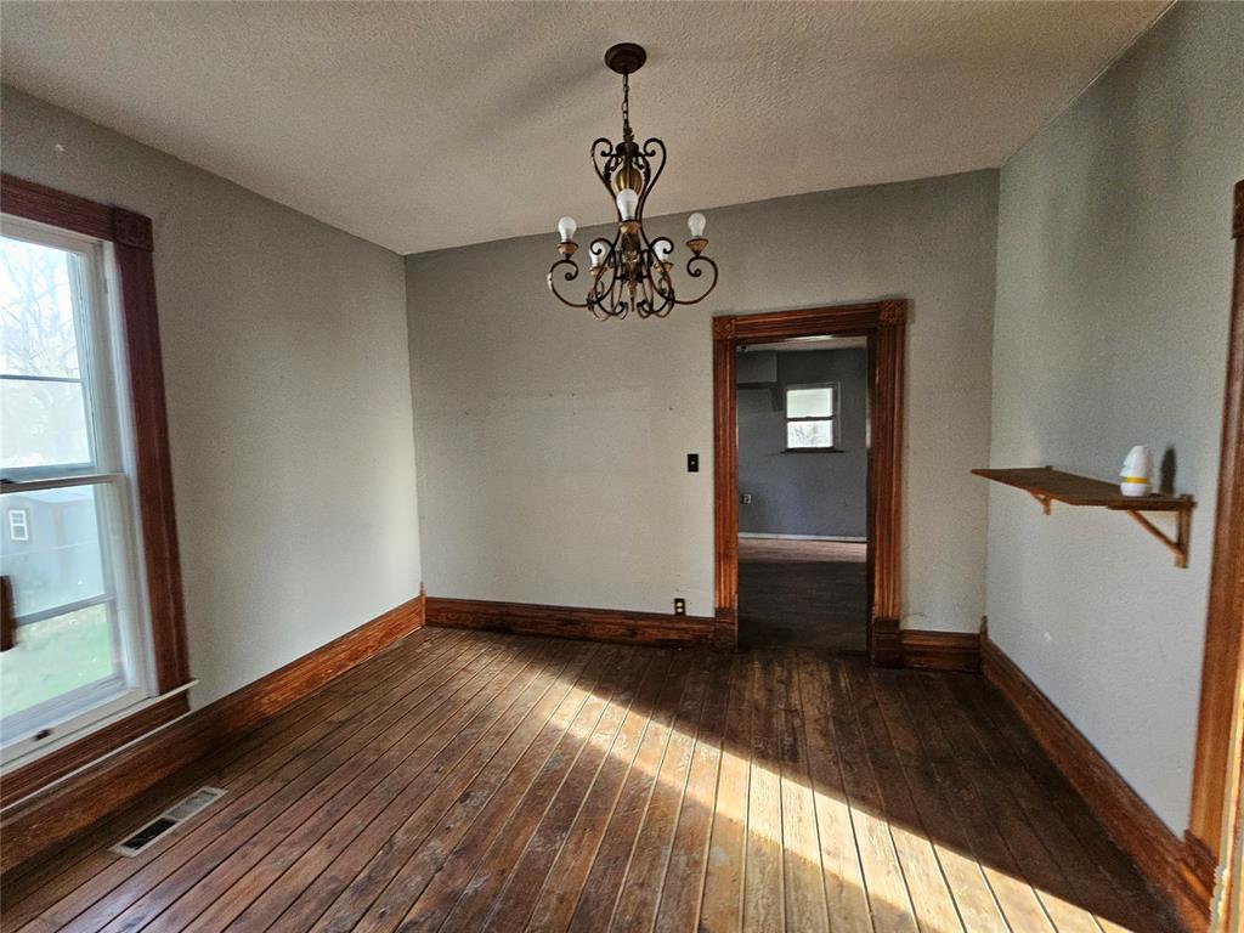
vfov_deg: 89.9
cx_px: 622
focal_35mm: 13
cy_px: 466
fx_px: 467
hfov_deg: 106.2
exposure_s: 1/60
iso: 400
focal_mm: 2.2
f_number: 2.2
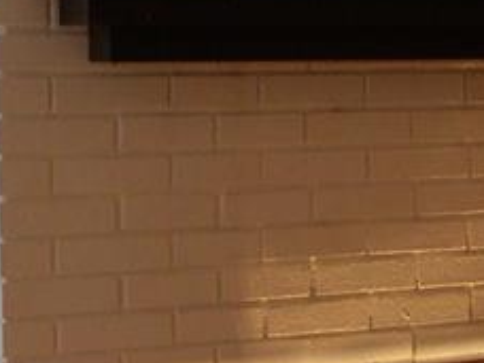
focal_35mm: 171
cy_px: 212
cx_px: 240
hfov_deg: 11.6
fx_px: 2391
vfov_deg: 8.7
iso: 121
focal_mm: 8
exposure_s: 1/4.7
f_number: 2.8
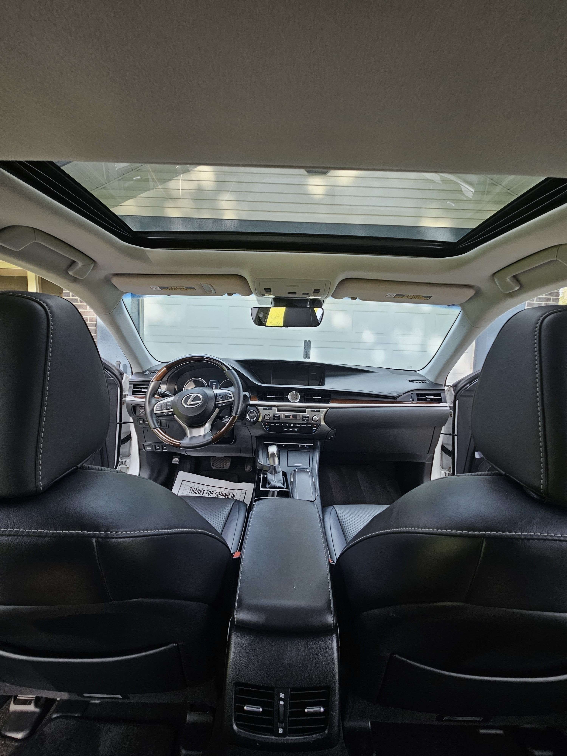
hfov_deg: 89.9
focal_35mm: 13
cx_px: 284
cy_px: 378
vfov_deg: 106.2
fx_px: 284
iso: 80
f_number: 2.2
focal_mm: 2.2
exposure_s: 1/60
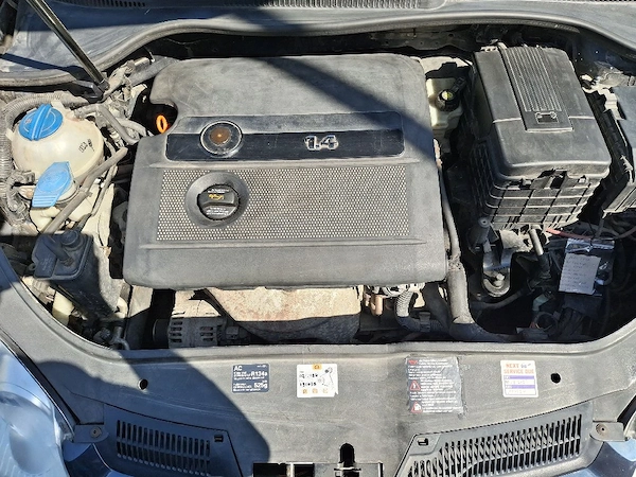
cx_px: 318
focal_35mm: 25
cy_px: 238
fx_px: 459
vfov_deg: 54.9
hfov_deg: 69.4
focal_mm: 4.69
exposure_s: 1/1111
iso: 32
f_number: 1.8
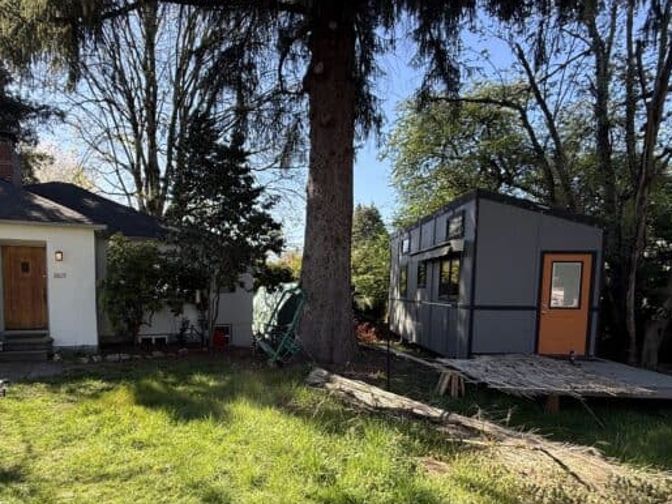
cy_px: 322
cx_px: 274
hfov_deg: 78.2
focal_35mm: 21
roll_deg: -1.2
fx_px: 408
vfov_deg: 62.3
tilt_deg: -5.1
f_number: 2.2
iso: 64
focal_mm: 2.22
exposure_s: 1/393
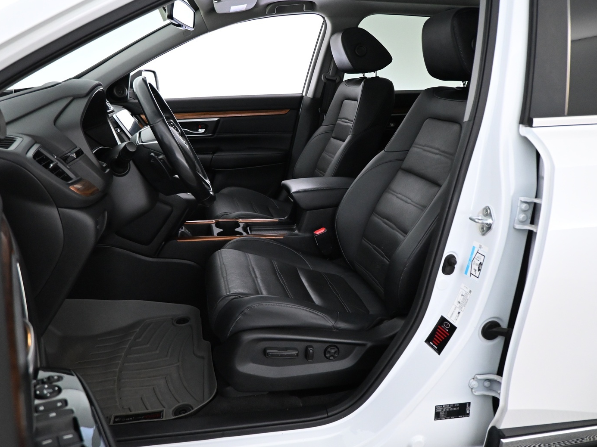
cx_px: 281
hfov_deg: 65.3
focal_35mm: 27
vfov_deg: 51.3
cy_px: 223
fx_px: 466
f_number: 3.5
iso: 4000
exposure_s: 1/60
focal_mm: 16
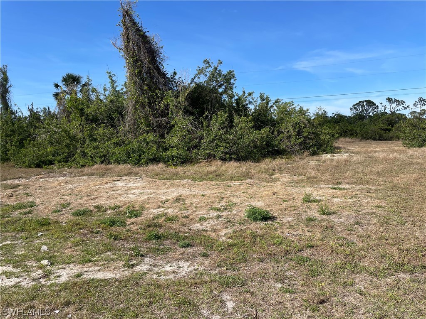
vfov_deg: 53.1
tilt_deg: -4.0
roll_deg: +2.7
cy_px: 160
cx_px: 213
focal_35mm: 26
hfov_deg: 67.3
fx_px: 320
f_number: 1.6
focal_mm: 4.2
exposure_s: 1/3205
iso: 32
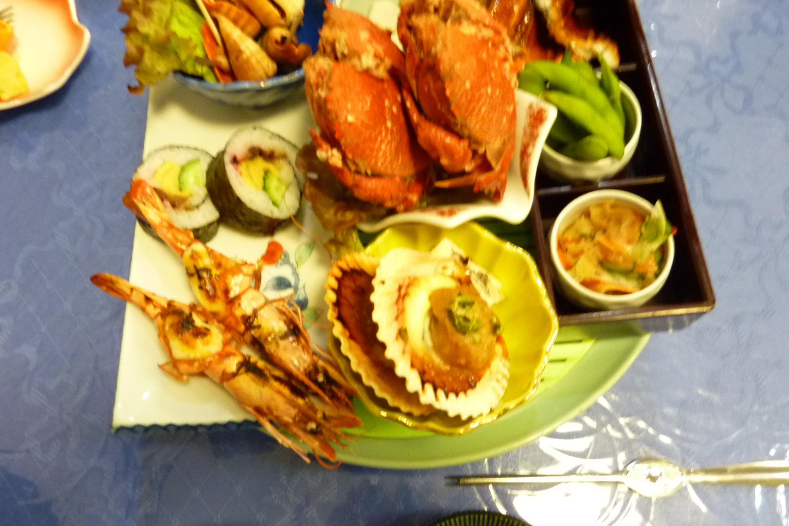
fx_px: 592
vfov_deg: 47.9
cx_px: 390
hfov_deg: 67.4
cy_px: 254
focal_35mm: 27
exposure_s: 1/13
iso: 400
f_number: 3.3
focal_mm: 4.1
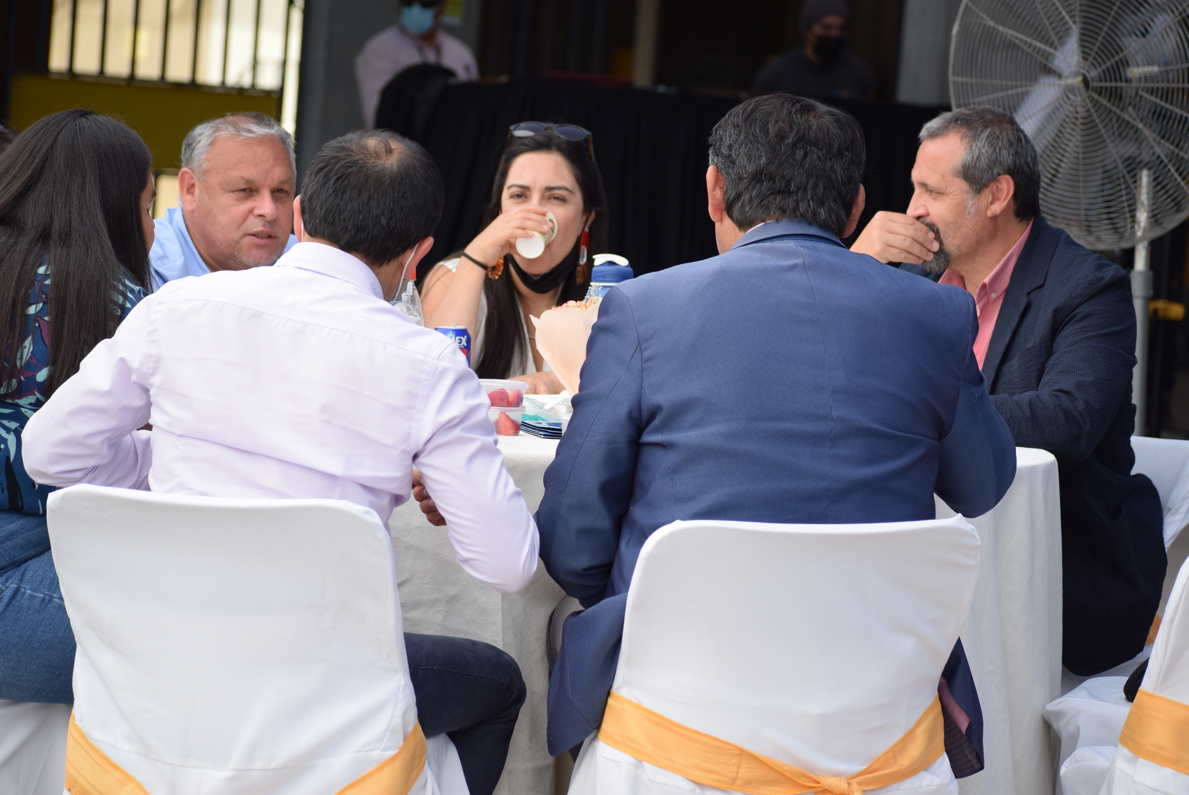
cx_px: 594
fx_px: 4859
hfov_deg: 14.0
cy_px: 398
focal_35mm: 147
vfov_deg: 9.4
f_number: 4.8
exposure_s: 1/640
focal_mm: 98
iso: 400
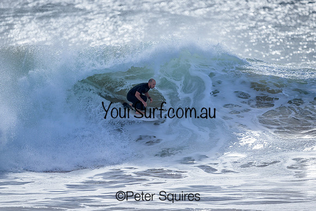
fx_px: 7024
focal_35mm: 800
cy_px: 106
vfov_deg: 1.7
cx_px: 158
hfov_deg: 2.6
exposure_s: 1/2000
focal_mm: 800
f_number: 6.3
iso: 280
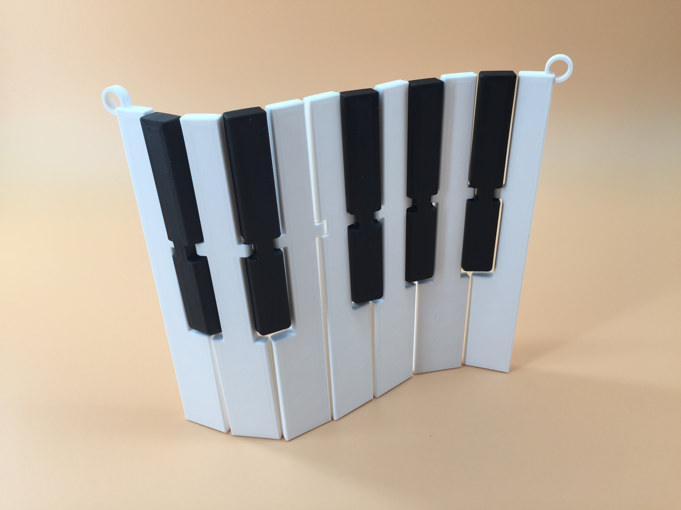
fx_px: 571
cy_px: 255
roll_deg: +0.0
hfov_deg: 61.7
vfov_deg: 48.2
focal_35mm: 29
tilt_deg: -30.5
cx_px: 340
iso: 32
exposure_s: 1/60
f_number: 2.2
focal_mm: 4.15
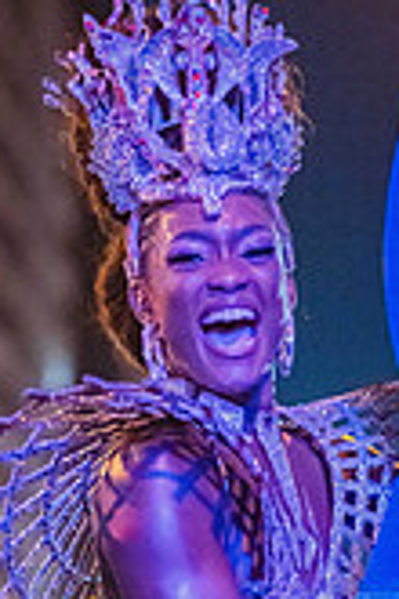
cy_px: 465
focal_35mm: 136
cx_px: 374
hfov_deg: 10.0
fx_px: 2261
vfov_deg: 15.0
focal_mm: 50
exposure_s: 1/250
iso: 6400
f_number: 1.2
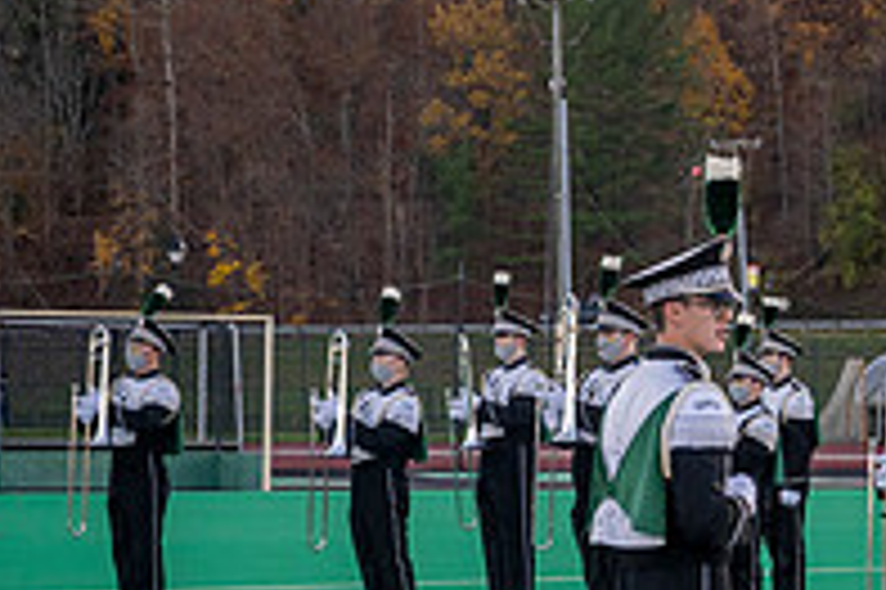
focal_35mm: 180
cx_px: 1295
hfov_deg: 11.0
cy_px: 405
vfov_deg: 7.6
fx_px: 4426
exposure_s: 1/2000
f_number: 4
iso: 2000
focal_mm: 61
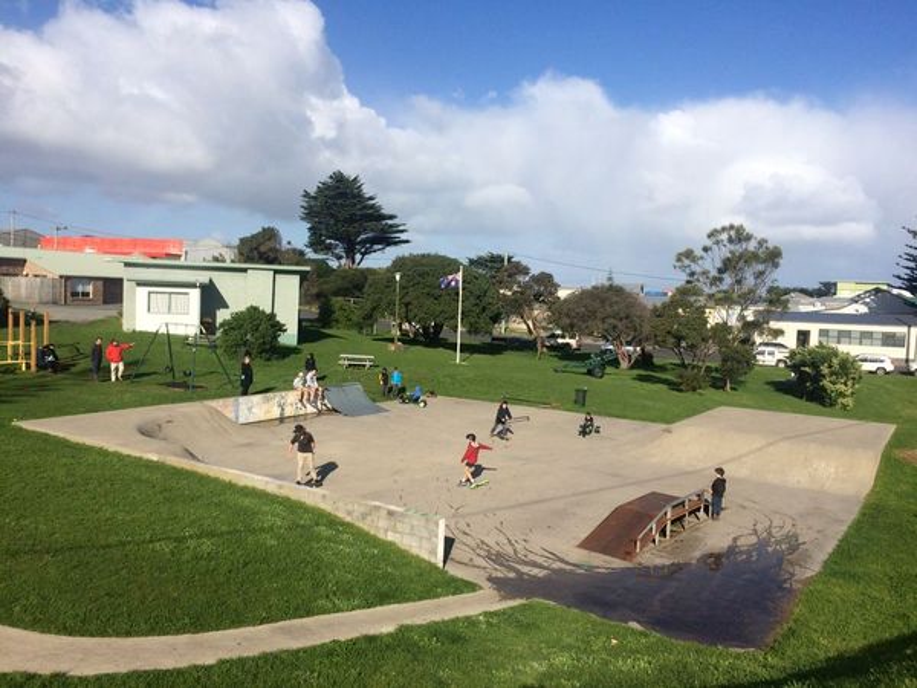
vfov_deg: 48.2
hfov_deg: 61.7
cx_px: 458
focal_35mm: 29
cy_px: 344
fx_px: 768
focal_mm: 4.15
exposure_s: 1/3425
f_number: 2.2
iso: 32
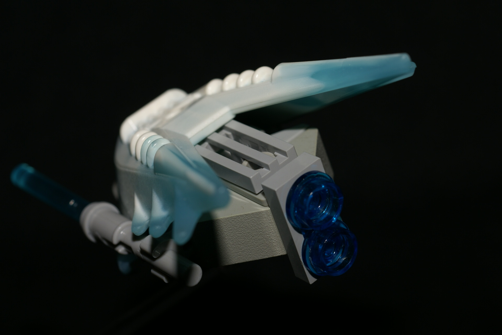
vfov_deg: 18.2
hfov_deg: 27.0
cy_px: 168
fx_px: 1046
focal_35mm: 75
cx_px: 251
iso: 100
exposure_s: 1/80
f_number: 8
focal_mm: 50
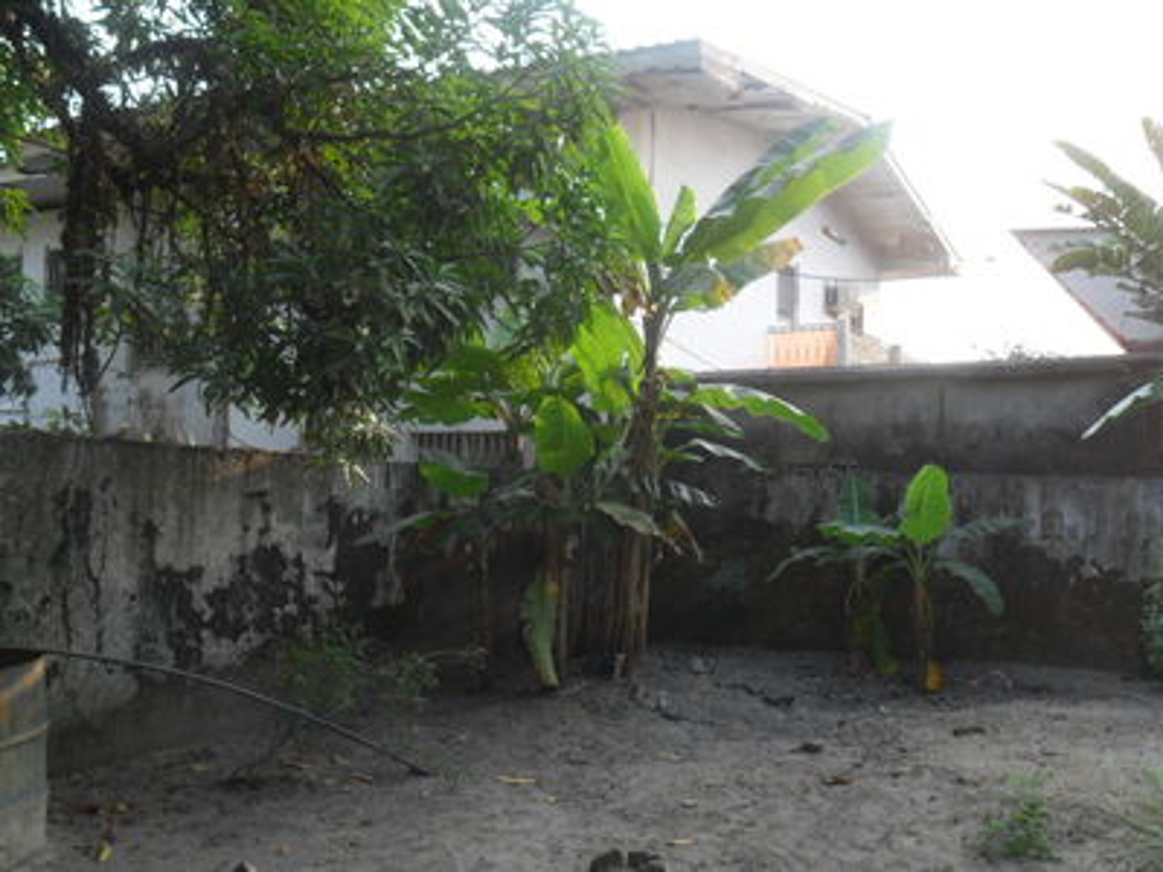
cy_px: 436
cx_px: 582
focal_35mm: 37
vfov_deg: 38.7
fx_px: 1243
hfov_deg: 50.1
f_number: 4
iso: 100
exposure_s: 1/90
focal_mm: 6.6
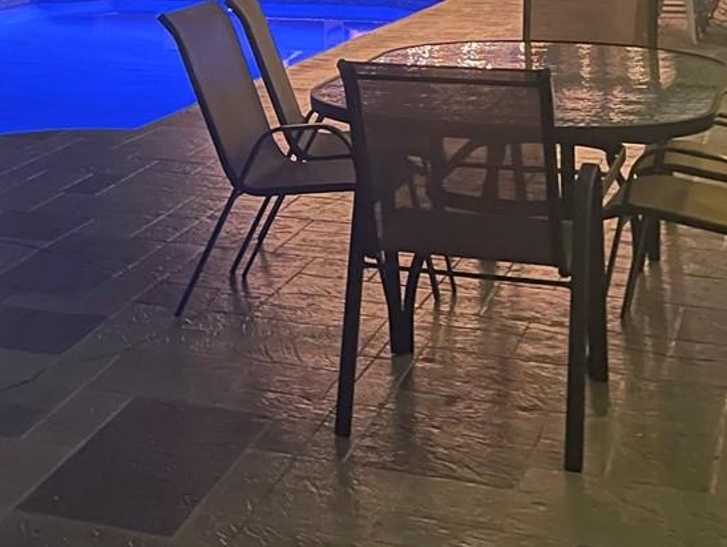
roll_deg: +1.5
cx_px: -58
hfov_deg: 24.1
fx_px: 1597
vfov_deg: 18.4
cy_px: -112
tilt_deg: -0.9
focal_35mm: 76
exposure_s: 1/15
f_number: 1.6
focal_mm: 4.2
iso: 1250
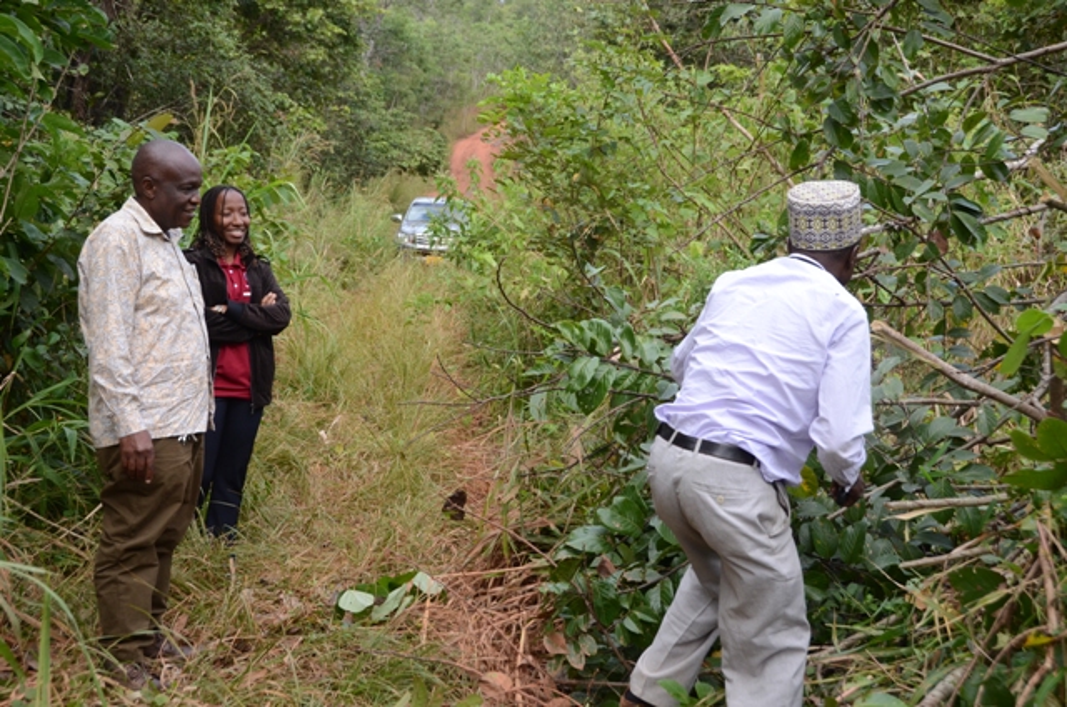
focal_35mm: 52
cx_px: 534
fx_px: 1553
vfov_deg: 25.6
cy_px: 354
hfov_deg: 37.9
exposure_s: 1/400
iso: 500
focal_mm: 35
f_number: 8
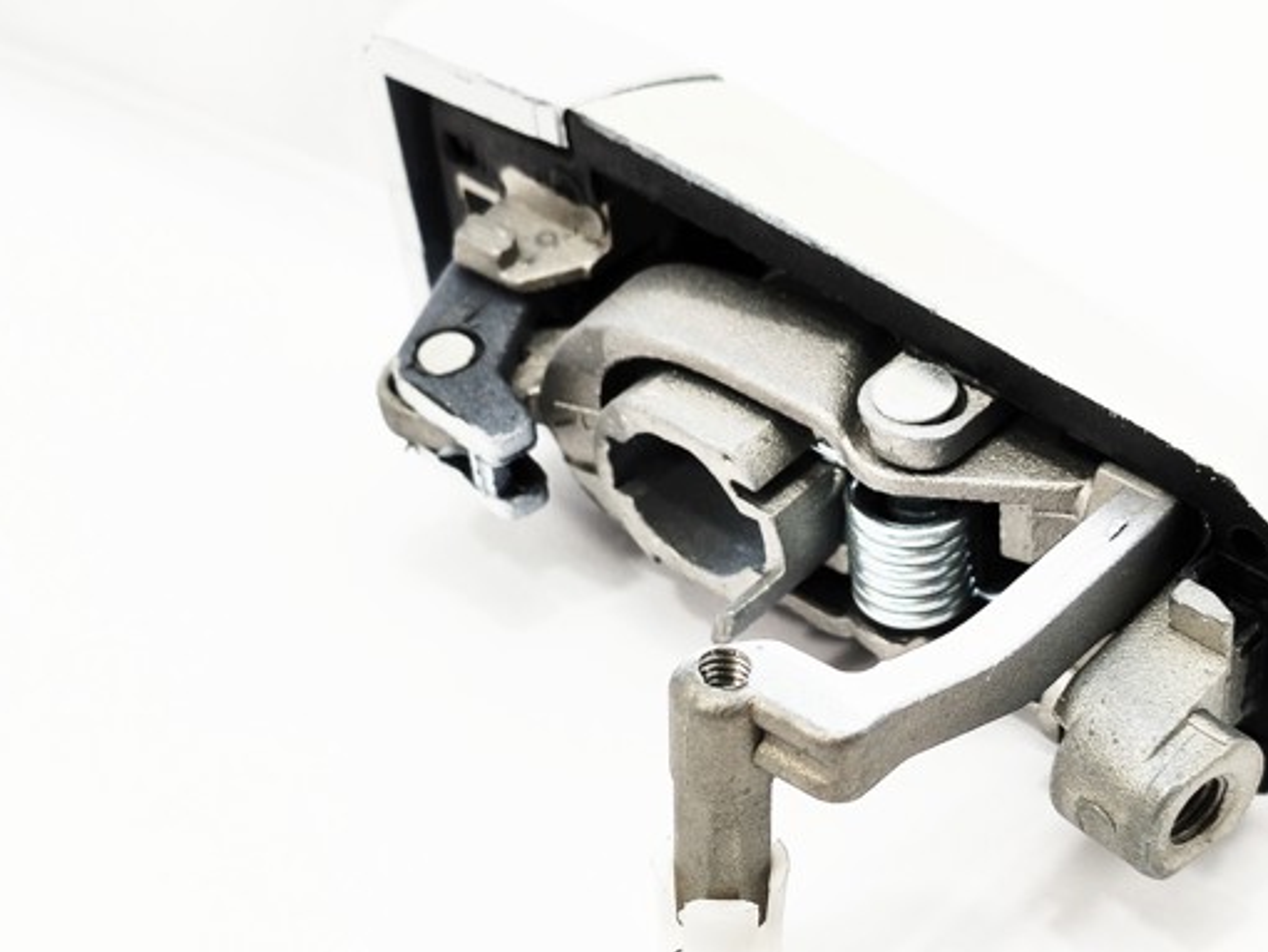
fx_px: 2345
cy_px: 515
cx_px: 766
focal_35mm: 64
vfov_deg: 22.9
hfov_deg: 30.2
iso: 112
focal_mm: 4.75
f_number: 1.75
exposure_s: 1/124
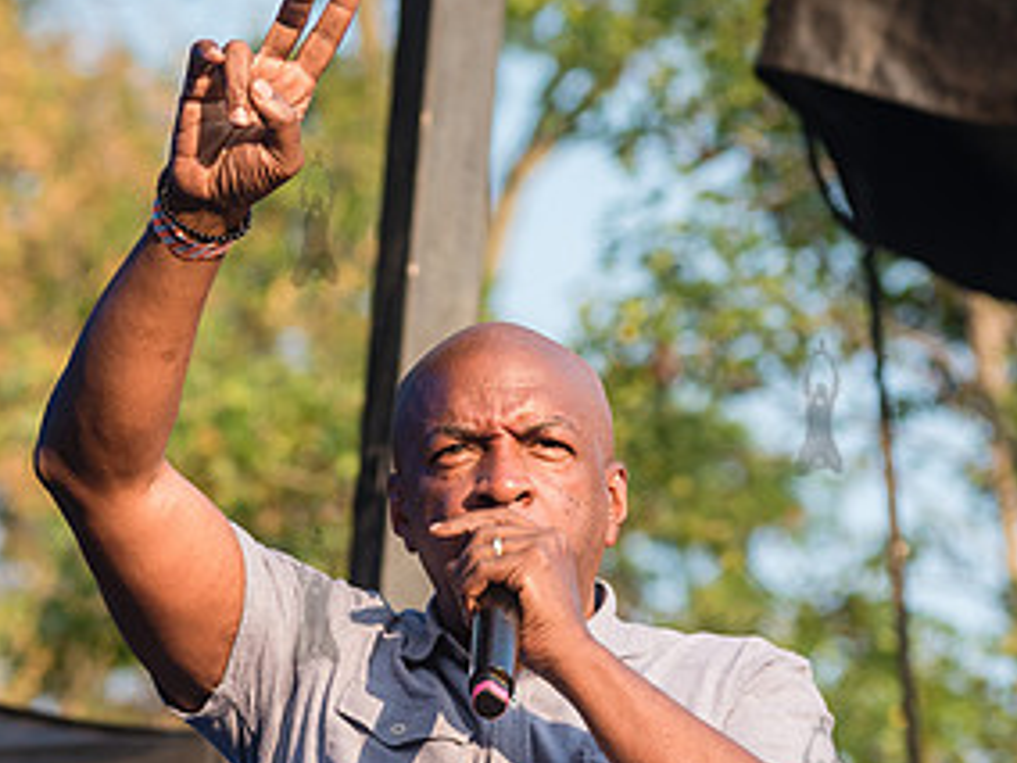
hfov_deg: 6.9
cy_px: 614
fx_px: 8491
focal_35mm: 289
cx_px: 442
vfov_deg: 5.1
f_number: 4.5
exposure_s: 1/1000
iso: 500
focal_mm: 120
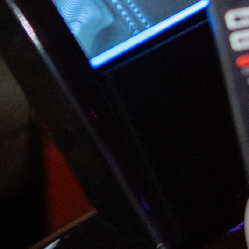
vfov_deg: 8.3
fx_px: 1660
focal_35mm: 204
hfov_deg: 8.6
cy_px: -185
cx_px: 67
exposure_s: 1/80
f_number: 1.8
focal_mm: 50
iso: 6400
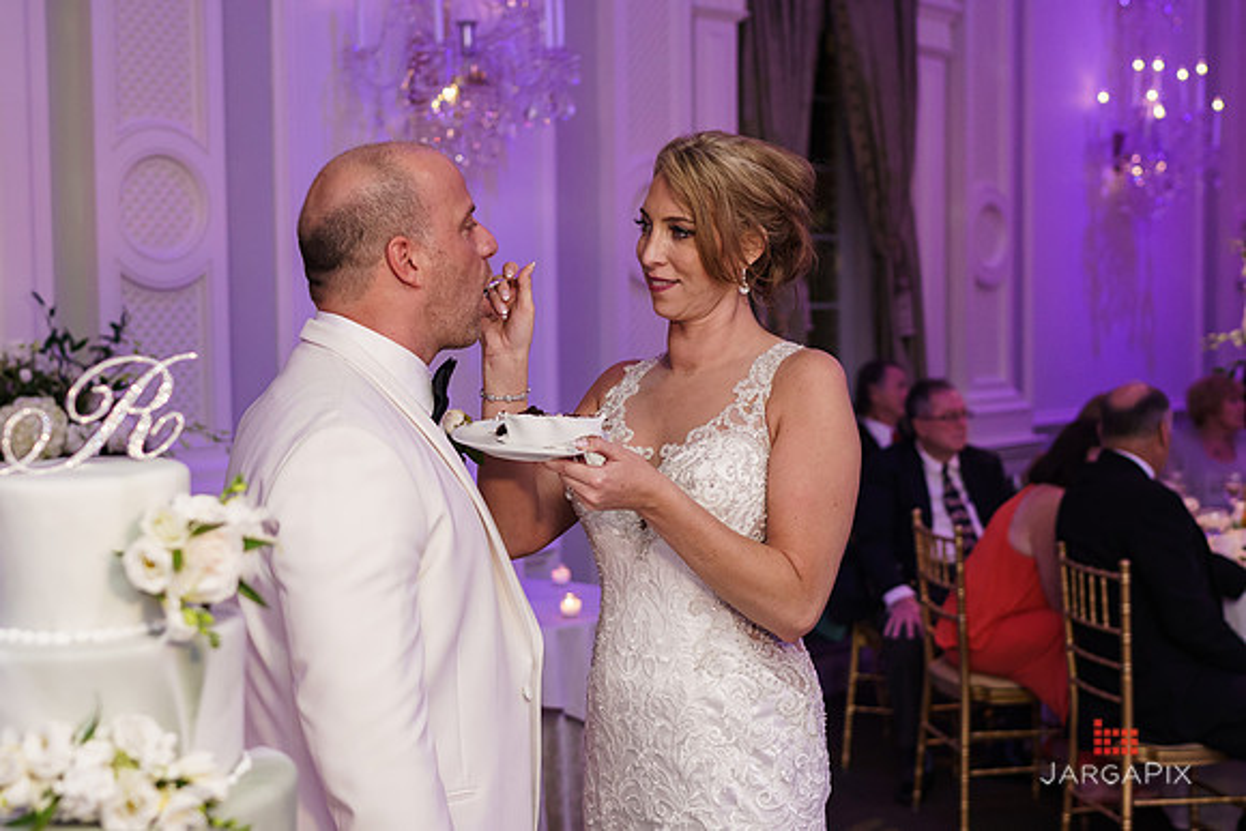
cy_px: 416
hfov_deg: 38.2
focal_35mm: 52
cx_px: 623
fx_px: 1800
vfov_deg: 26.0
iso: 1000
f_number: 2
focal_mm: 35
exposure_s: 1/200
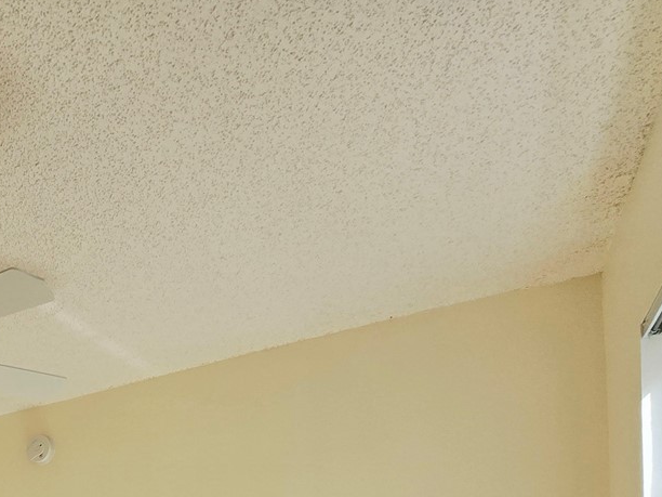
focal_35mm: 34
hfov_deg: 44.9
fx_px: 650
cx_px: -14
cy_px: 627
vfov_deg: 32.6
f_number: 2.2
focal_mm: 2.2
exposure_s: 1/476
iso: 50
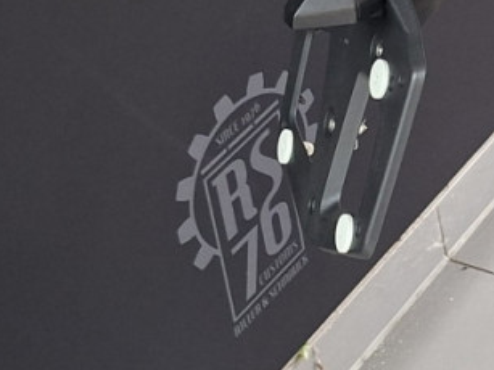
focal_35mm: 120
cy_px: 113
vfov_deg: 12.3
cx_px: 763
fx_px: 1712
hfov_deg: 15.1
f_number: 1.8
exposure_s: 1/50
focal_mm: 5.54
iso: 250
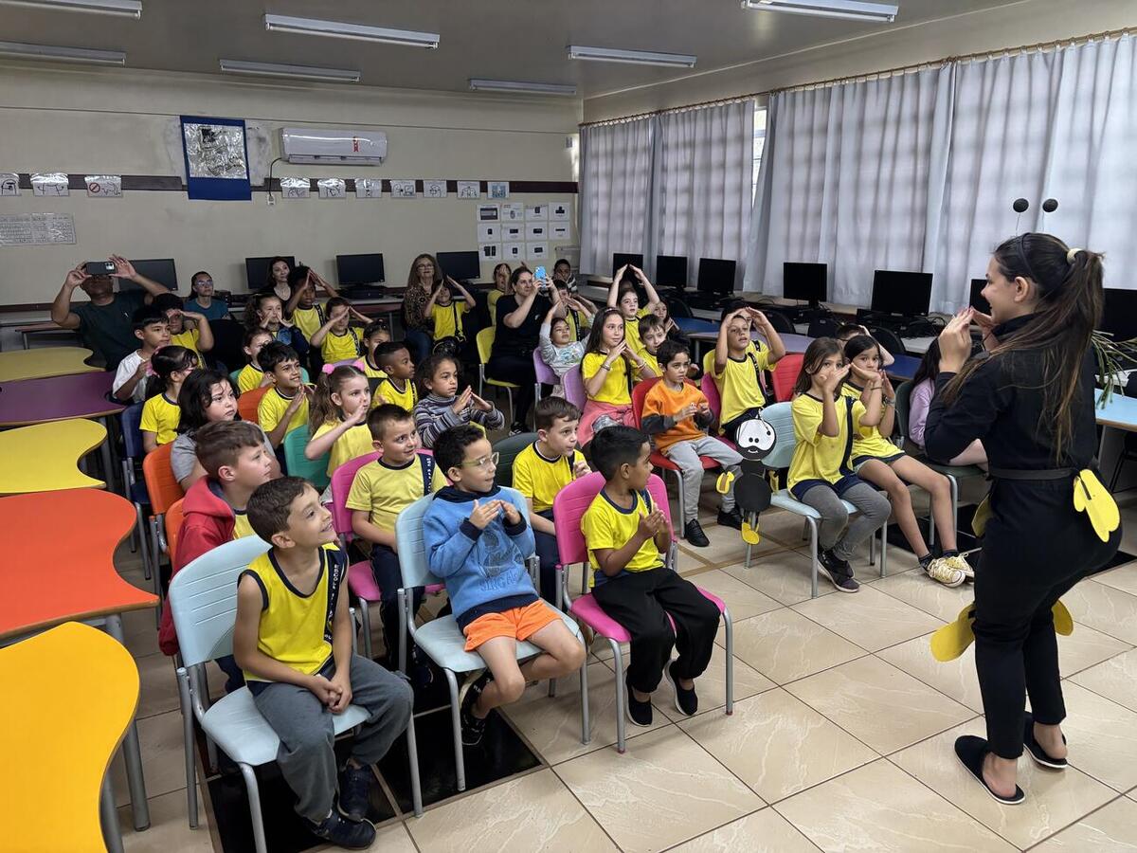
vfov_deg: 53.1
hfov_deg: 67.3
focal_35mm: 26
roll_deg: -1.4
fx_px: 854
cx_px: 568
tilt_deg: -13.7
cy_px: 426
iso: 250
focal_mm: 5.96
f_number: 1.6
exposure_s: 1/60
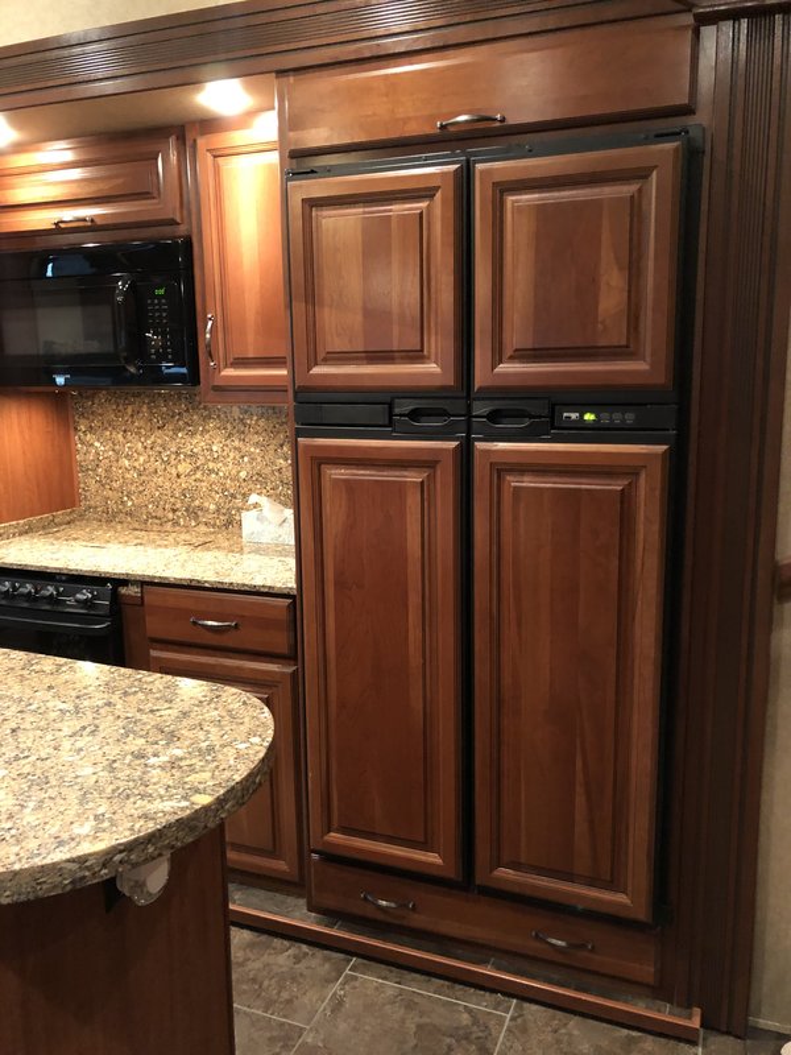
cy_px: 528
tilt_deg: -9.4
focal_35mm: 28
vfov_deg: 63.4
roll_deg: +2.2
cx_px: 396
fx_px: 853
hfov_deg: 49.7
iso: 100
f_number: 1.8
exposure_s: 1/4
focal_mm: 3.99
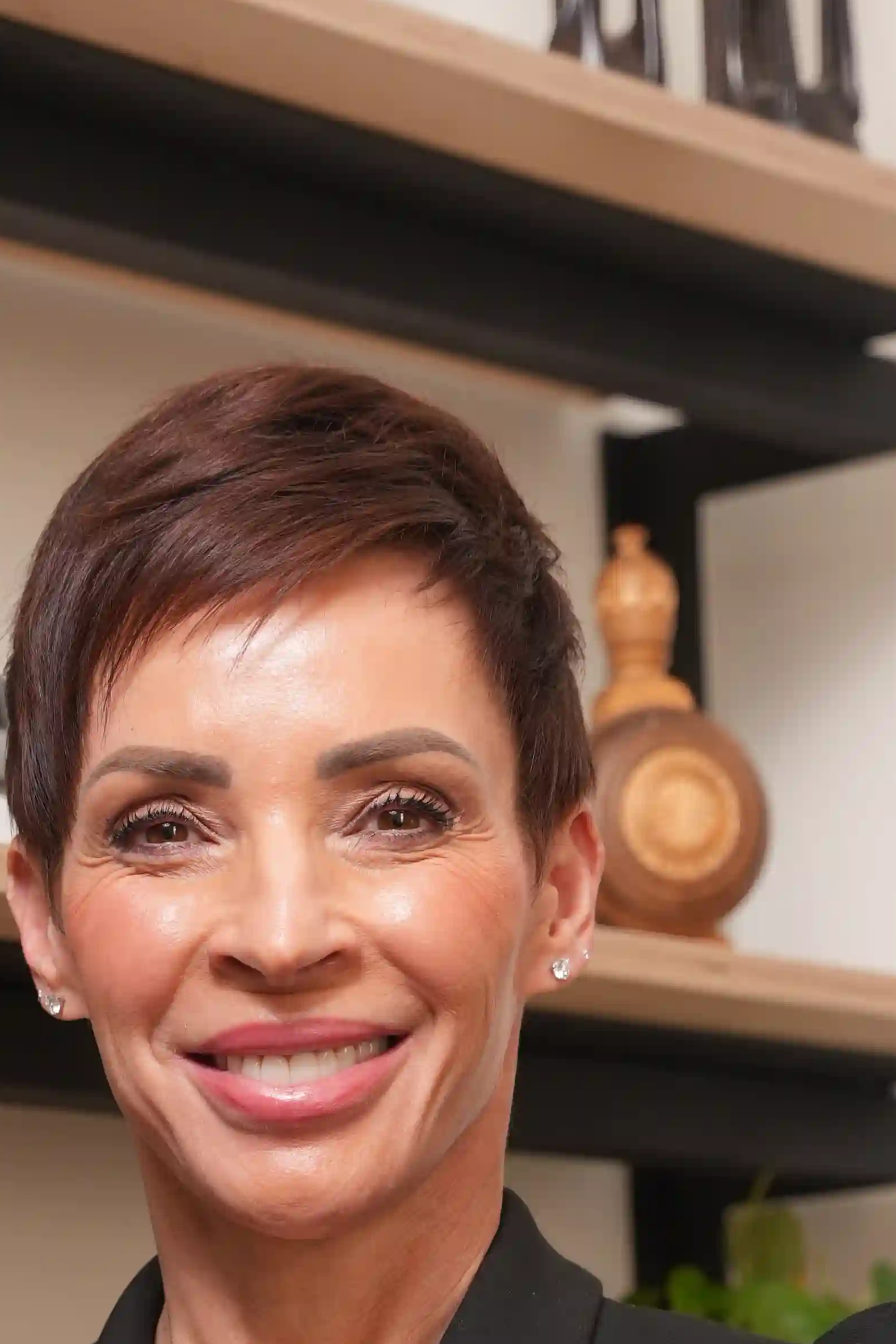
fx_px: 5467
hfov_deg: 9.4
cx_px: 230
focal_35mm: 146
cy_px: 1808
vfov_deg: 13.4
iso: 320
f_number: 3.5
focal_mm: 49.5
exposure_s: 1/125
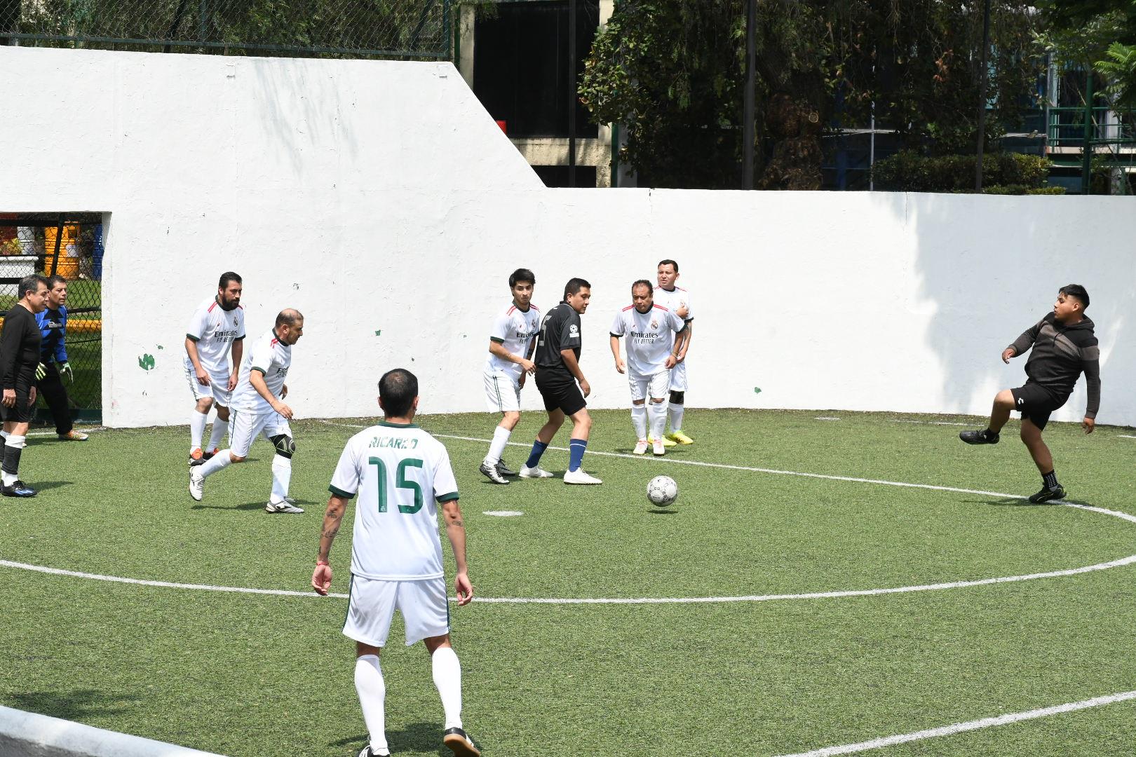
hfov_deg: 20.6
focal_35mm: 99
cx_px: 568
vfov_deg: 13.8
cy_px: 378
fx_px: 3124
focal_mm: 66
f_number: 10
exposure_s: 1/1600
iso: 1250
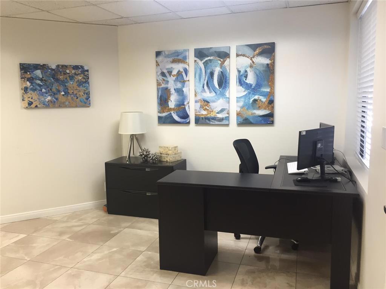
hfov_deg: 61.7
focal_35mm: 29
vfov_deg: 48.2
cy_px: 144
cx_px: 193
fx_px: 323
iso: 64
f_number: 2.2
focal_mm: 4.15
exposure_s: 1/30
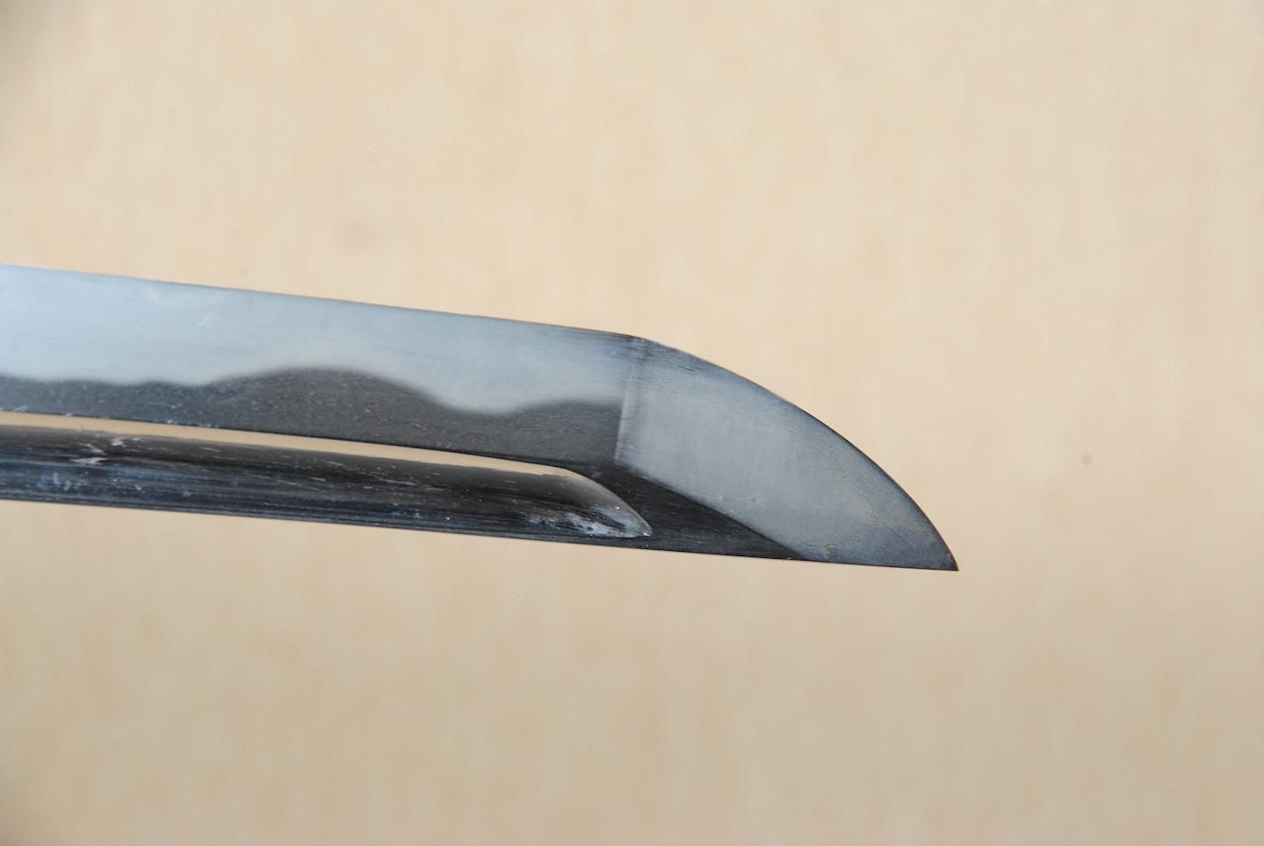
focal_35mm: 202
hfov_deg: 10.1
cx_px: 632
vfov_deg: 6.8
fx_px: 7118
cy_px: 423
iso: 400
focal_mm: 135
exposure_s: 1/2
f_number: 11
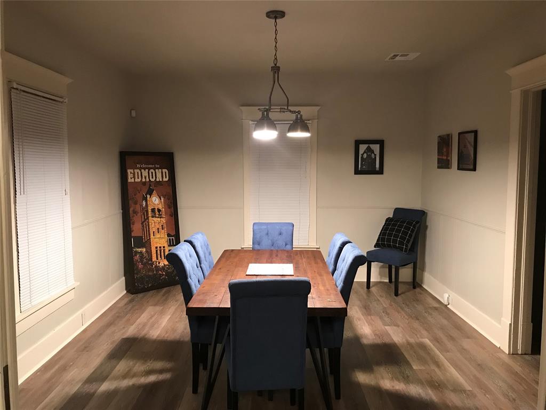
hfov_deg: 63.4
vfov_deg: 49.7
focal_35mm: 28
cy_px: 205
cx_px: 273
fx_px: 442
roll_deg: +0.1
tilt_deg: -4.1
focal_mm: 3.99
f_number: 1.8
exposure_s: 1/12
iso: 100
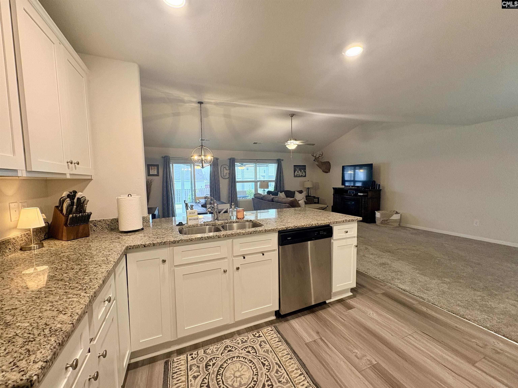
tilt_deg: -1.3
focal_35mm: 14
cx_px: 259
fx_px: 209
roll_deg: +2.0
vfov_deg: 85.7
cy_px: 194
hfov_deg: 102.1
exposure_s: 1/60
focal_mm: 2.22
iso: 200
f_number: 2.2
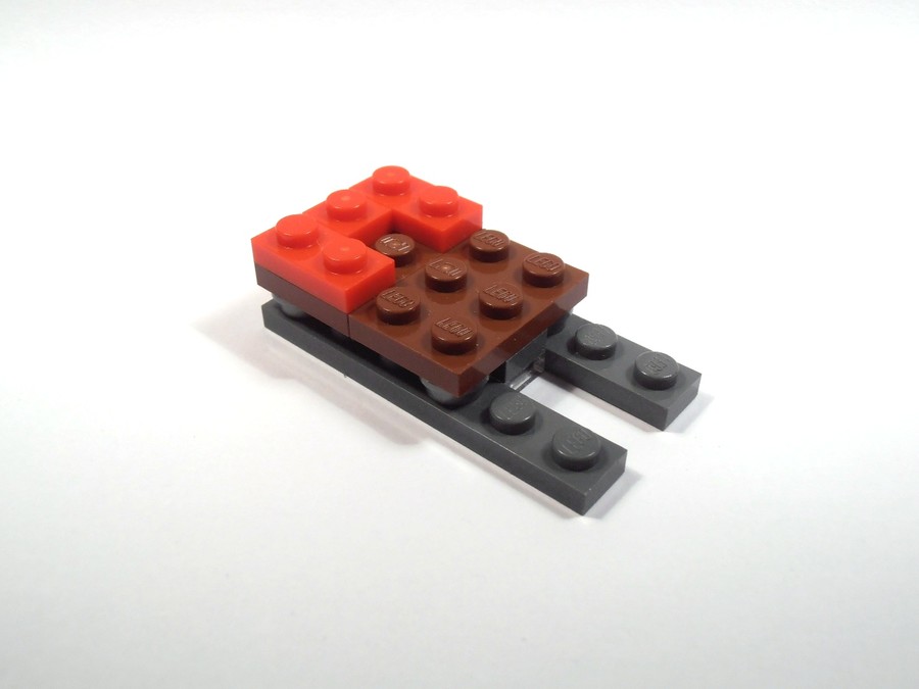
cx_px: 460
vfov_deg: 38.7
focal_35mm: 37
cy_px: 344
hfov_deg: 50.1
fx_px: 982
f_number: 3.9
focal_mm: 6.61
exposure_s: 1/50
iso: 80
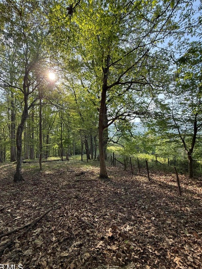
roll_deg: +1.3
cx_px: 96
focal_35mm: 15
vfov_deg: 98.2
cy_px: 137
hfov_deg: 81.7
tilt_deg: +0.1
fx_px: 117
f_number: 2.2
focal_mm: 2.22
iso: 64
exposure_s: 1/395
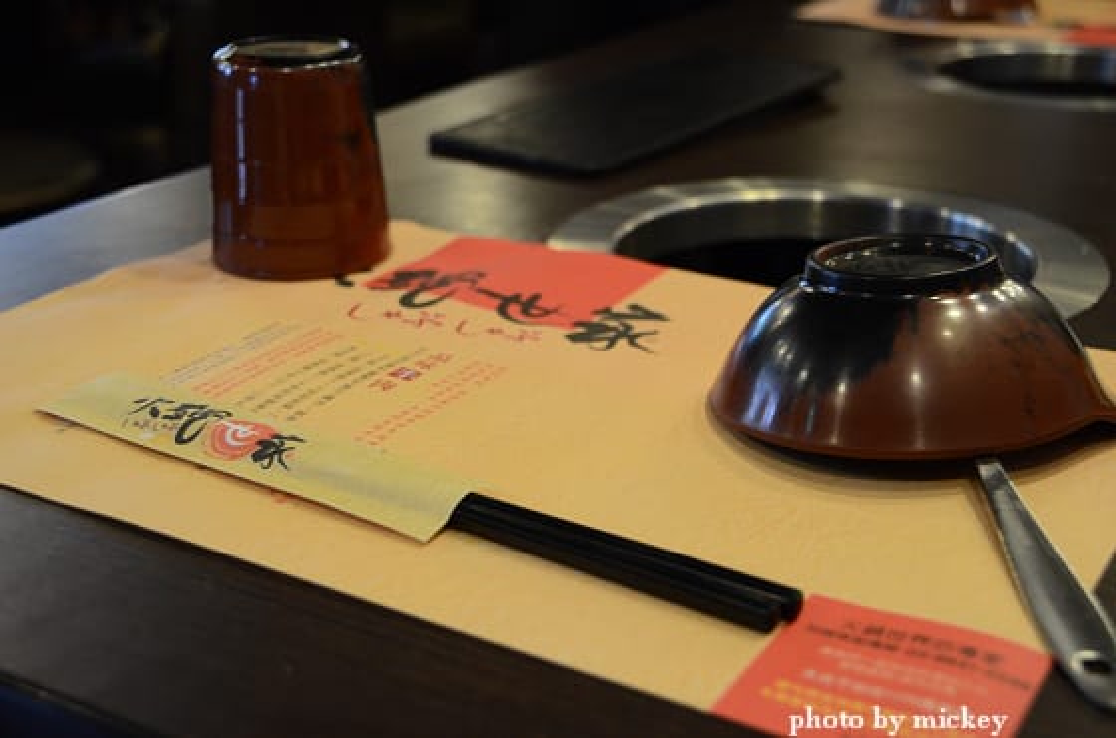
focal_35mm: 52
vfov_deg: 25.6
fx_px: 1623
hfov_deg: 37.9
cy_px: 369
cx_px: 558
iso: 1600
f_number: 4.2
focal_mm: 35
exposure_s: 1/125
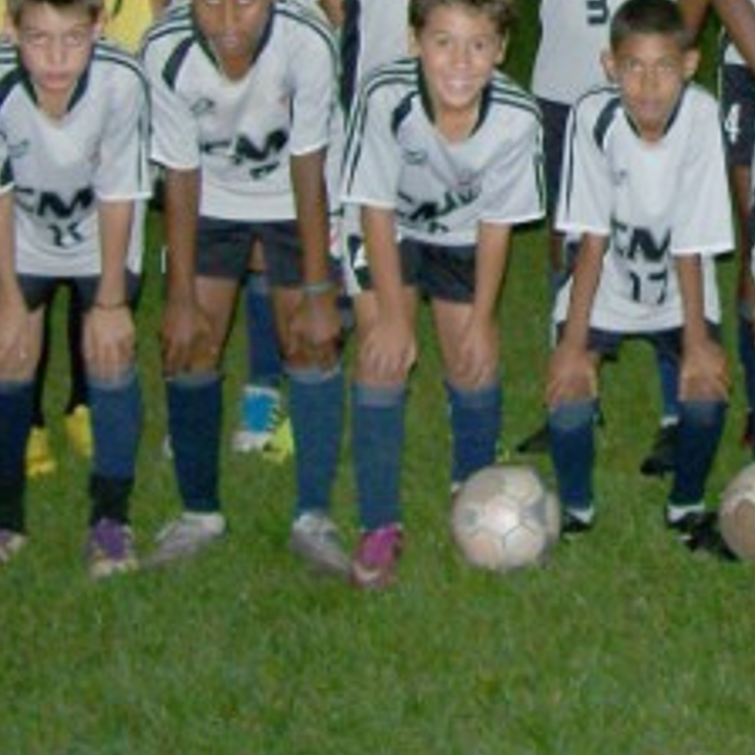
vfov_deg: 17.7
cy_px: 3
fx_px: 2369
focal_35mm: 96
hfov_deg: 17.6
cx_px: 774
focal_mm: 6.3
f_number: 2.8
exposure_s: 1/60
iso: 160
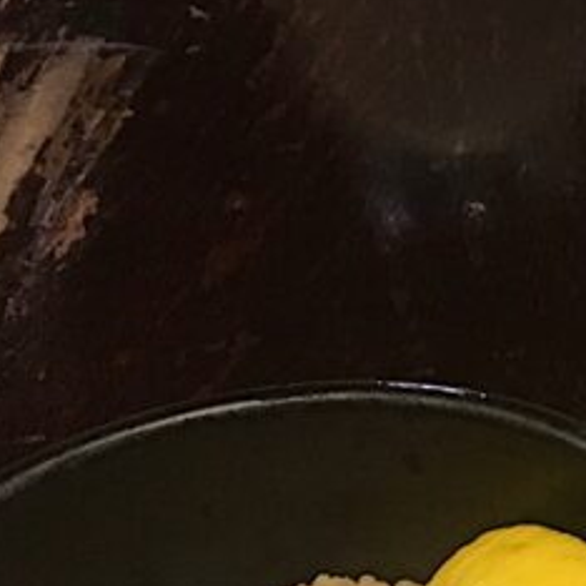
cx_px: 1147
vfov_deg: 15.0
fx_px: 2145
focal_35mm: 112
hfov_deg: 13.5
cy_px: 721
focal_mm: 4.15
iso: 200
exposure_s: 1/17
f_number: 2.2
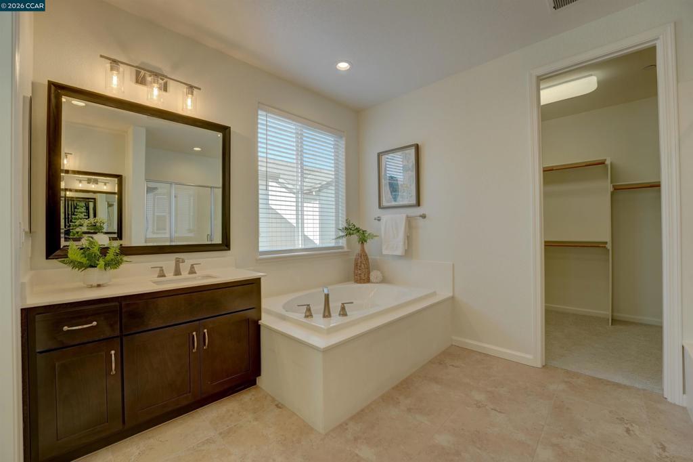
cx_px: 346
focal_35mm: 14
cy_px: 231
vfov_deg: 81.2
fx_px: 269
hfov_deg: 104.3
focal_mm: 14
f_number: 8
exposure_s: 1/60
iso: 500
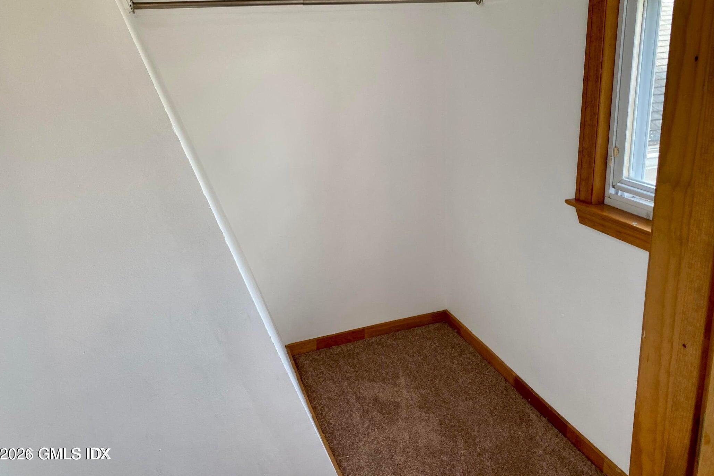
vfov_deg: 46.2
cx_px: 356
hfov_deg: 65.5
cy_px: 202
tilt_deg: -14.9
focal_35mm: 28
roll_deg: +2.9
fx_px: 555
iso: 125
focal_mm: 4.25
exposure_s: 1/120
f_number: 1.8
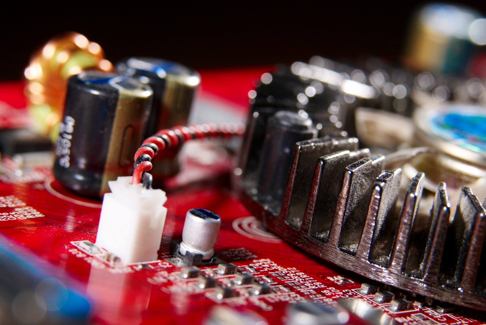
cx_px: 243
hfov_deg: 14.4
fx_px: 1926
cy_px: 162
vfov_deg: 9.7
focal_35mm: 142
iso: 100
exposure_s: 1/200
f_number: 8
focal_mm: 95
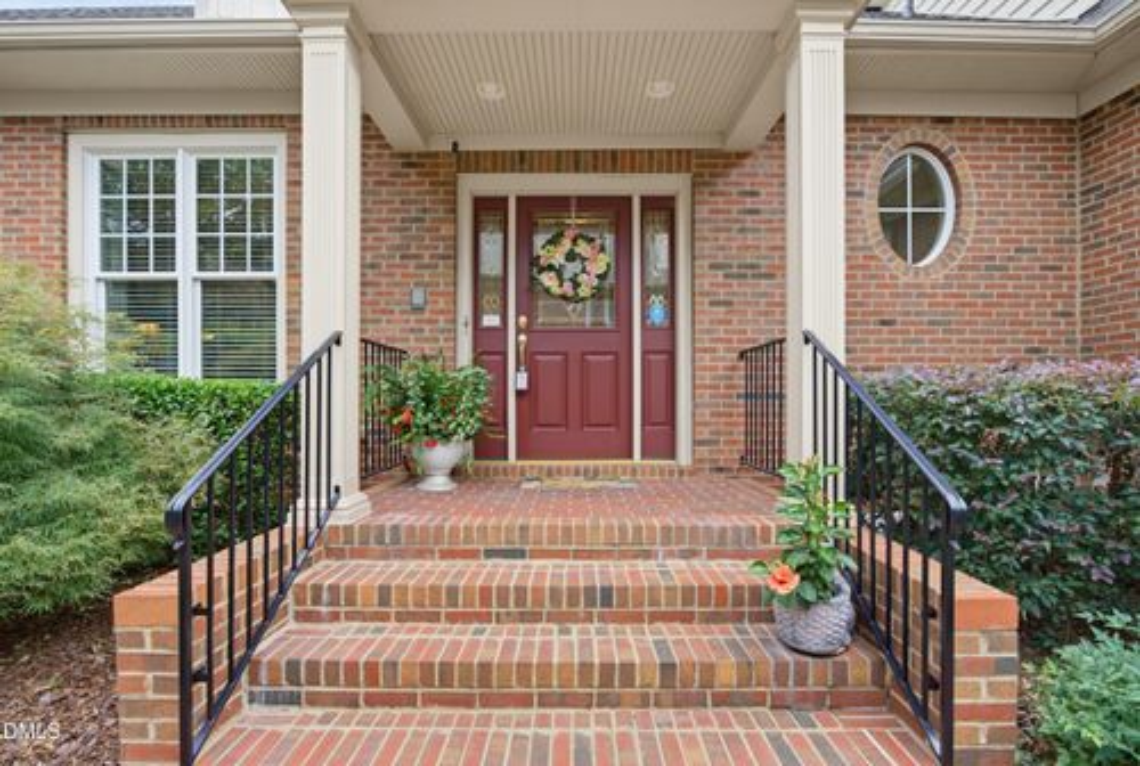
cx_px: 570
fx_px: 540
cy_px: 383
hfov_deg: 93.1
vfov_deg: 70.7
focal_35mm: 17
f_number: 7.1
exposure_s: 1/30
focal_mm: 17
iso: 200
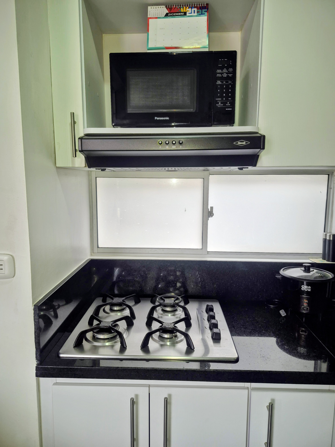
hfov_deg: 58.9
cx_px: 168
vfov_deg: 73.9
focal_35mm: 23
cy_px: 224
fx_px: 297
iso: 32
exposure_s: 1/50
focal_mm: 5.4
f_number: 1.8
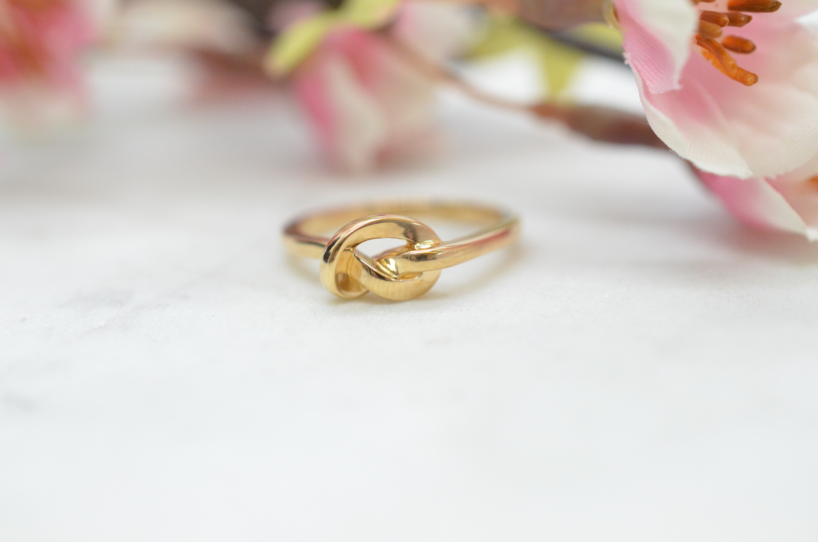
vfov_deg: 22.5
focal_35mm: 60
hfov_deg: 33.5
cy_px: 271
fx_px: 1361
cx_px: 409
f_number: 5
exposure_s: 1/1000
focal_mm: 40
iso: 3200
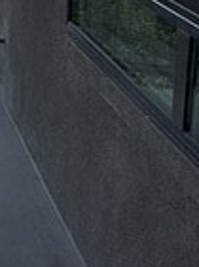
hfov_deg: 9.6
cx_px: -466
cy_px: -106
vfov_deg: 17.7
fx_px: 785
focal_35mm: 102
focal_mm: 2.22
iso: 50
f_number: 2.2
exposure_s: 1/448
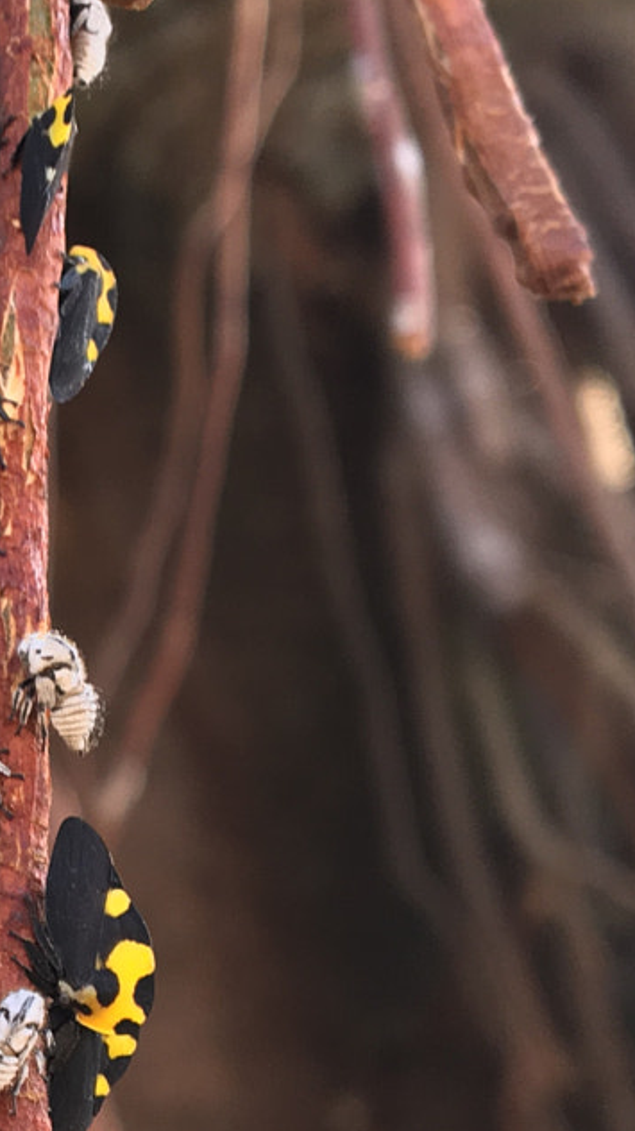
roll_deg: +2.3
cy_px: 666
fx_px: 2397
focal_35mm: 80
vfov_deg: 26.5
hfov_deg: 14.4
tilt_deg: +29.7
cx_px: -204
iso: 25
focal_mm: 4.15
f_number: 2.2
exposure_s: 1/60
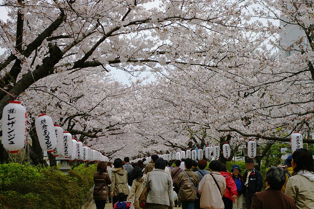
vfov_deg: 16.5
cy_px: 104
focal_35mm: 82
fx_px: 719
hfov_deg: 24.6
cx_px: 157
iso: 200
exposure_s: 1/500
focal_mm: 55
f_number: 6.7
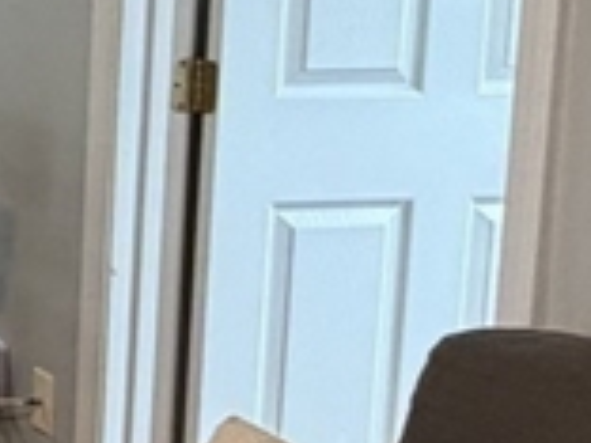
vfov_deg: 16.0
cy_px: 121
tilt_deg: -7.7
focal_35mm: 92
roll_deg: +1.2
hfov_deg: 15.9
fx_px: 1571
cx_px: -644
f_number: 2.2
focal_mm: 2.22
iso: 320
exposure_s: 1/60
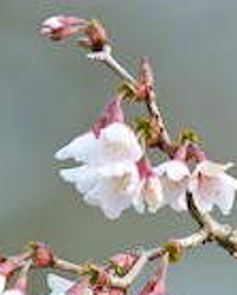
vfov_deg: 2.2
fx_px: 7585
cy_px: 371
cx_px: 190
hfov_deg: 1.8
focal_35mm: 868
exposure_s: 1/320
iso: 200
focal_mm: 200
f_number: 5
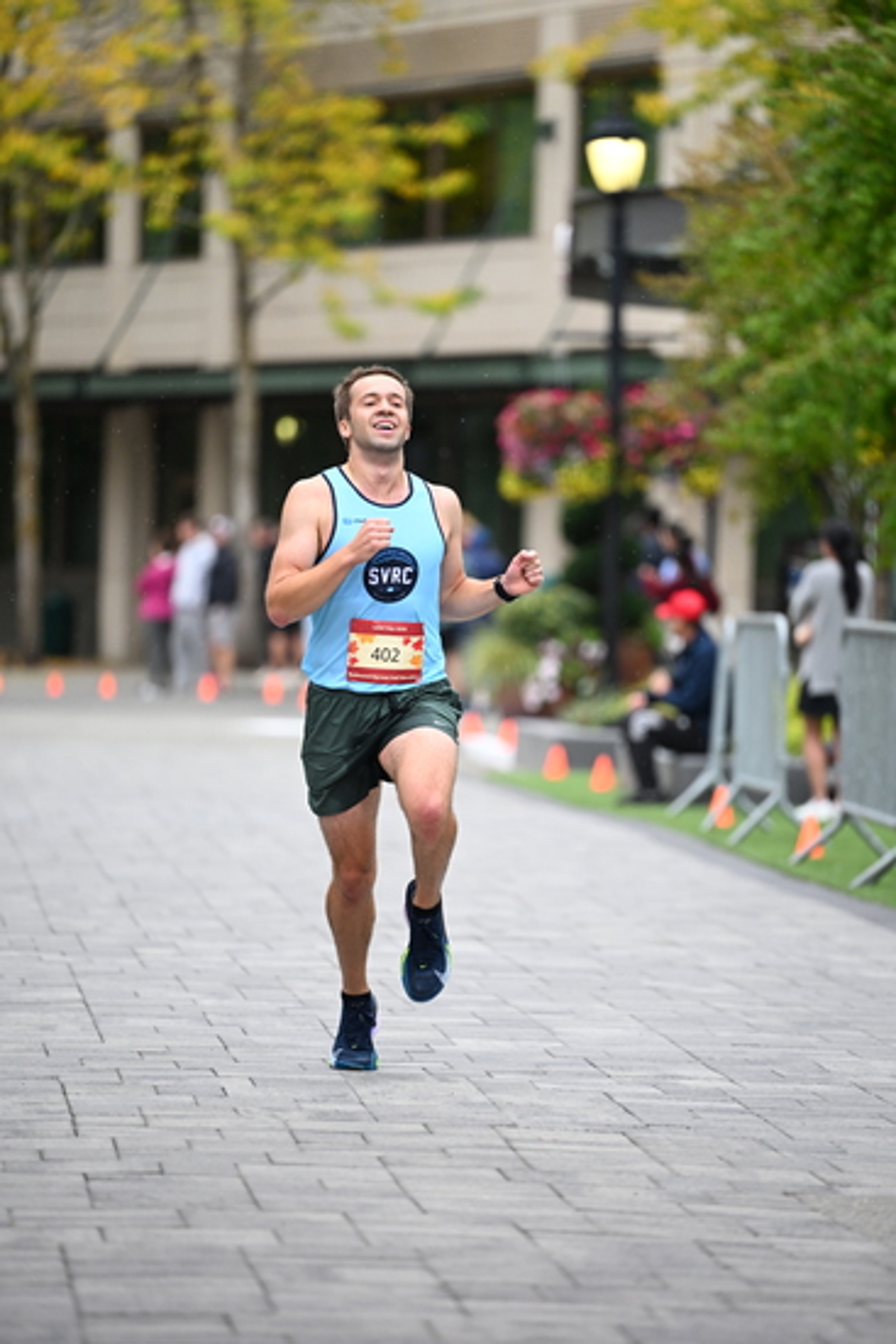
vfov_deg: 10.8
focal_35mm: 190
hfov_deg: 7.2
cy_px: 672
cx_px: 448
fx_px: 7088
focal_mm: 190
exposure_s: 1/1600
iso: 1250
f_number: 2.8
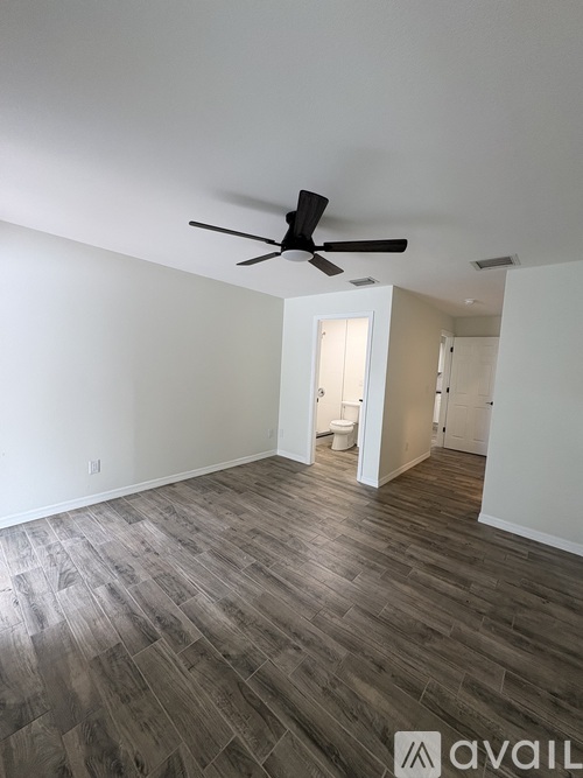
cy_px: 389
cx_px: 292
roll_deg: -3.4
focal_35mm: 14
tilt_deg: -5.9
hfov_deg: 85.7
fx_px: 314
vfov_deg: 102.1
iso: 125
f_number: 2.2
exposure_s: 1/60
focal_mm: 2.22
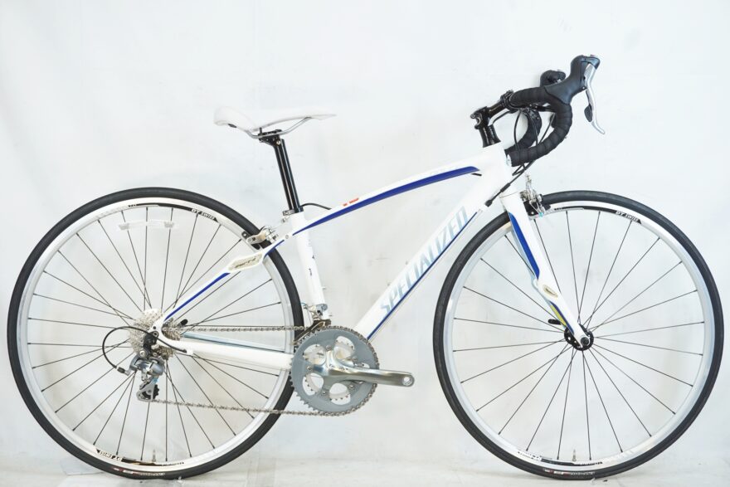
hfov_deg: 38.9
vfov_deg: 26.5
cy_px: 244
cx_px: 365
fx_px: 1034
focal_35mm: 51
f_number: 6.3
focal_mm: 34
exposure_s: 1/40
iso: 500
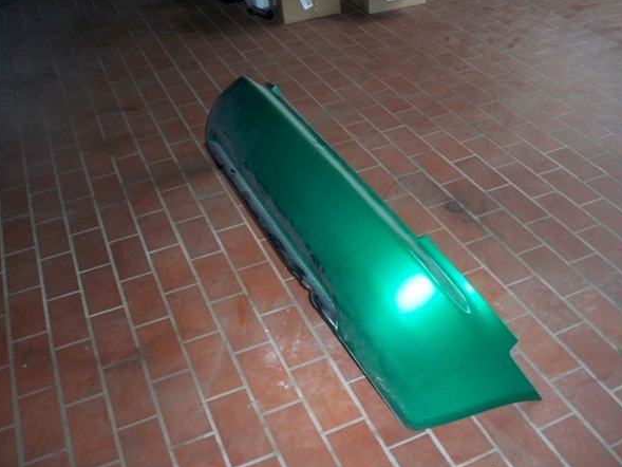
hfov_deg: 48.9
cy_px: 234
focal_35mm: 38
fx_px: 683
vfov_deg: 37.7
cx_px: 331
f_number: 3.1
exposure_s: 1/60
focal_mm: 6.3
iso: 400
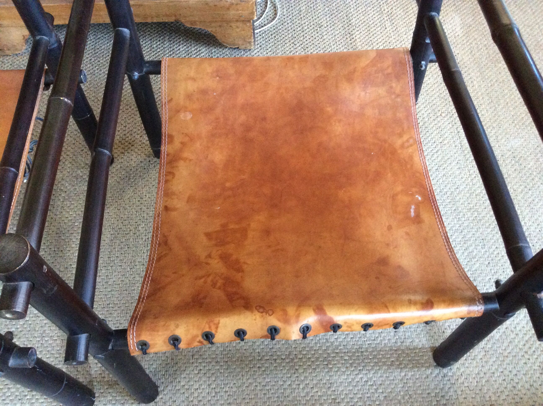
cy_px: 203
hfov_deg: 56.9
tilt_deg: -60.5
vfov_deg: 44.1
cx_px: 272
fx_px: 501
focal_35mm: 32
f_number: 2.4
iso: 320
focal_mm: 3.3
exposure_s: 1/20
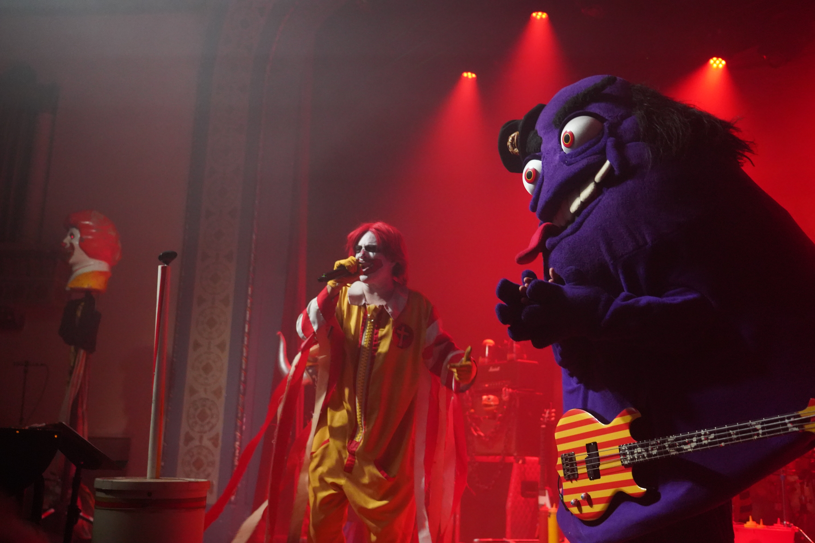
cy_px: 272
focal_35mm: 39
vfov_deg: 34.2
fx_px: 883
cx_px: 408
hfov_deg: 49.6
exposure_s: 1/160
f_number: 4
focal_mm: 39
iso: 10000
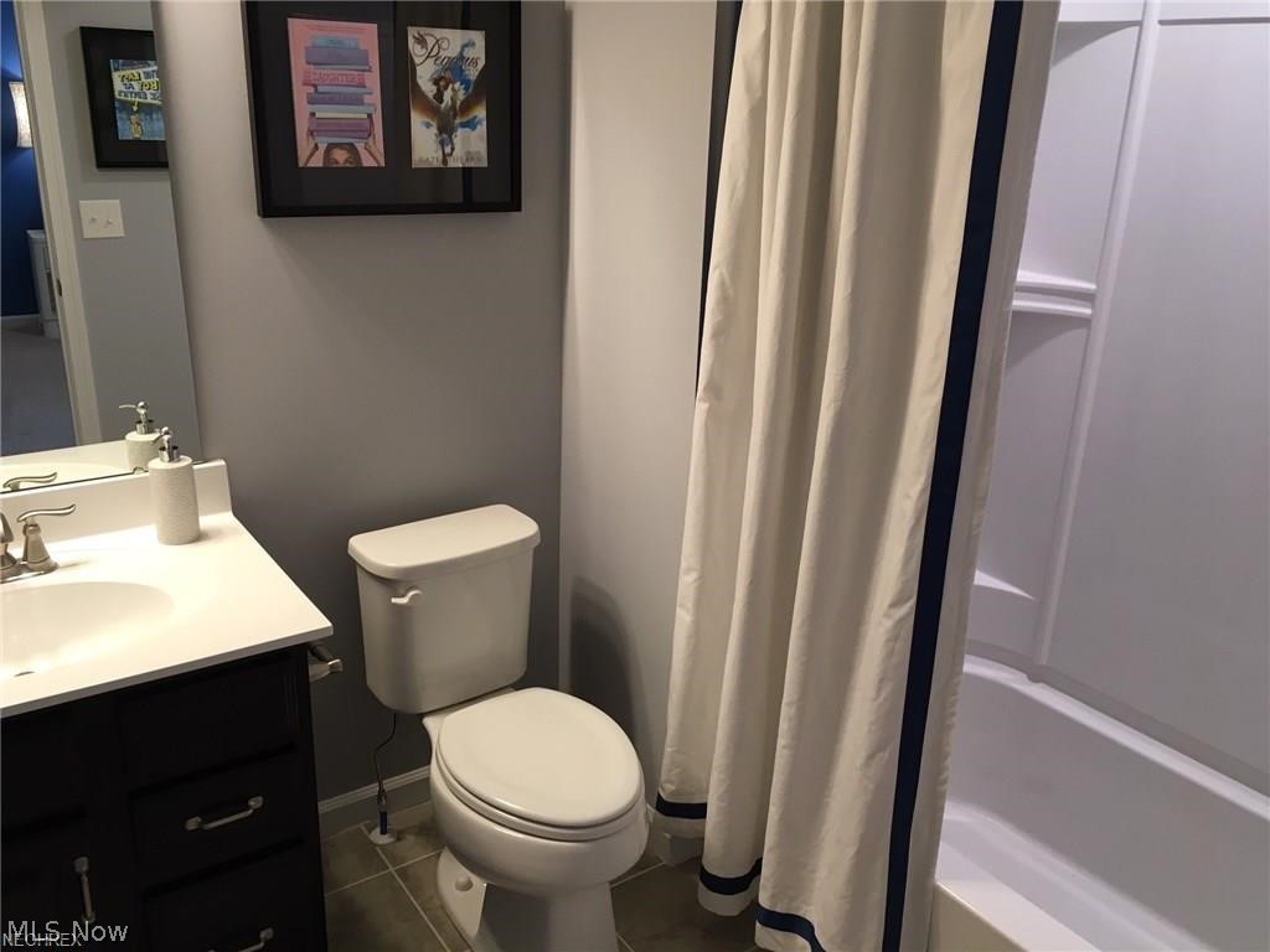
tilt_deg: -20.3
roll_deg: -2.3
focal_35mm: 29
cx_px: 635
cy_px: 476
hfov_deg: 61.7
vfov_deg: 48.2
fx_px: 1064
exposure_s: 1/30
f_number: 2.2
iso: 64
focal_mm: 4.15
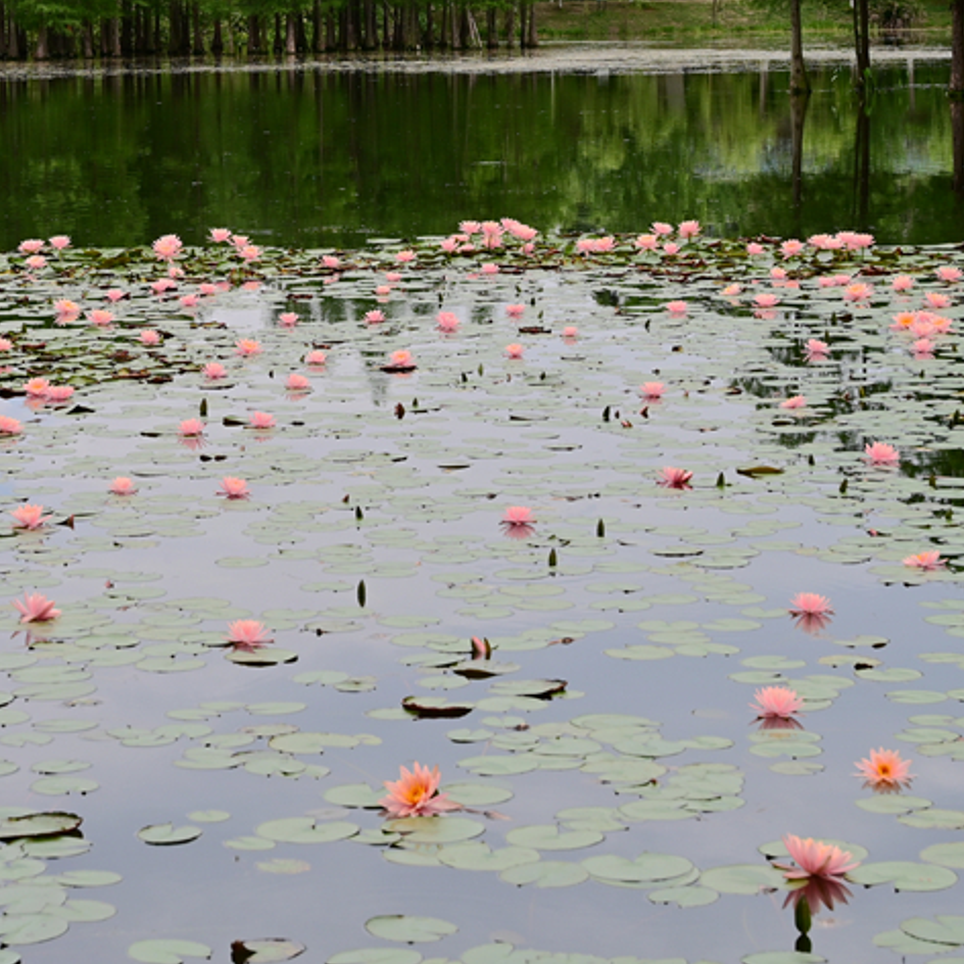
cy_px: 210
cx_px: 221
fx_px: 2993
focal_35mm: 95
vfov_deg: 18.2
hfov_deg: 18.2
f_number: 8
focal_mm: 44
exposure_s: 1/200
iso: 140
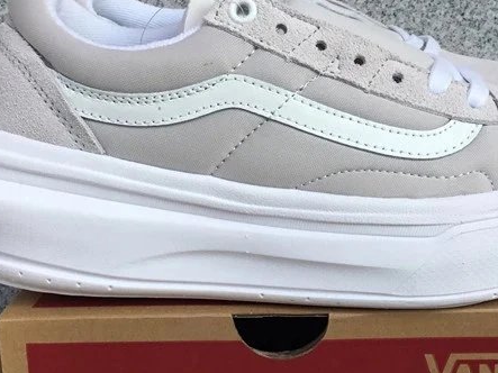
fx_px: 906
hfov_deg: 30.7
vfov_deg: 23.2
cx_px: 293
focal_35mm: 63
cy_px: 252
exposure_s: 1/959
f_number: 2.4
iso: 25
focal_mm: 3.3
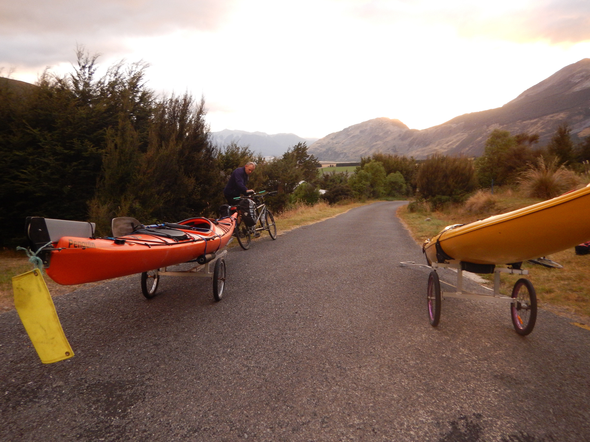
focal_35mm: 24
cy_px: 221
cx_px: 295
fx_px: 409
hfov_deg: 71.6
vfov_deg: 56.8
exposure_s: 1/30
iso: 280
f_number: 2.8
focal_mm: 4.3
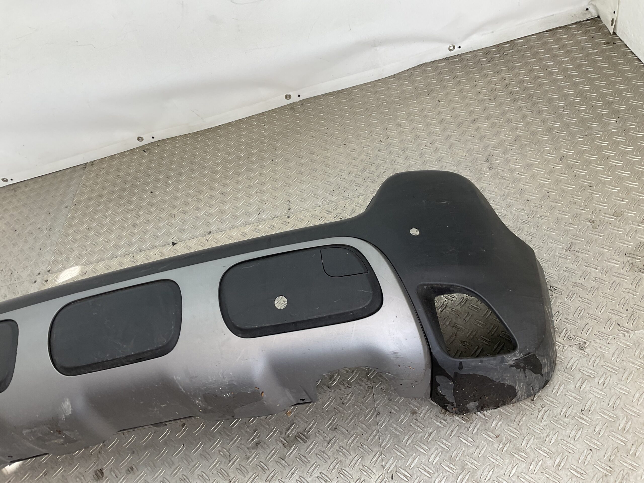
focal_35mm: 29
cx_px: 322
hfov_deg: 61.7
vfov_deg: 48.2
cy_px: 242
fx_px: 540
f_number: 1.8
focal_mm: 3
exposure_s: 1/111
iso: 16
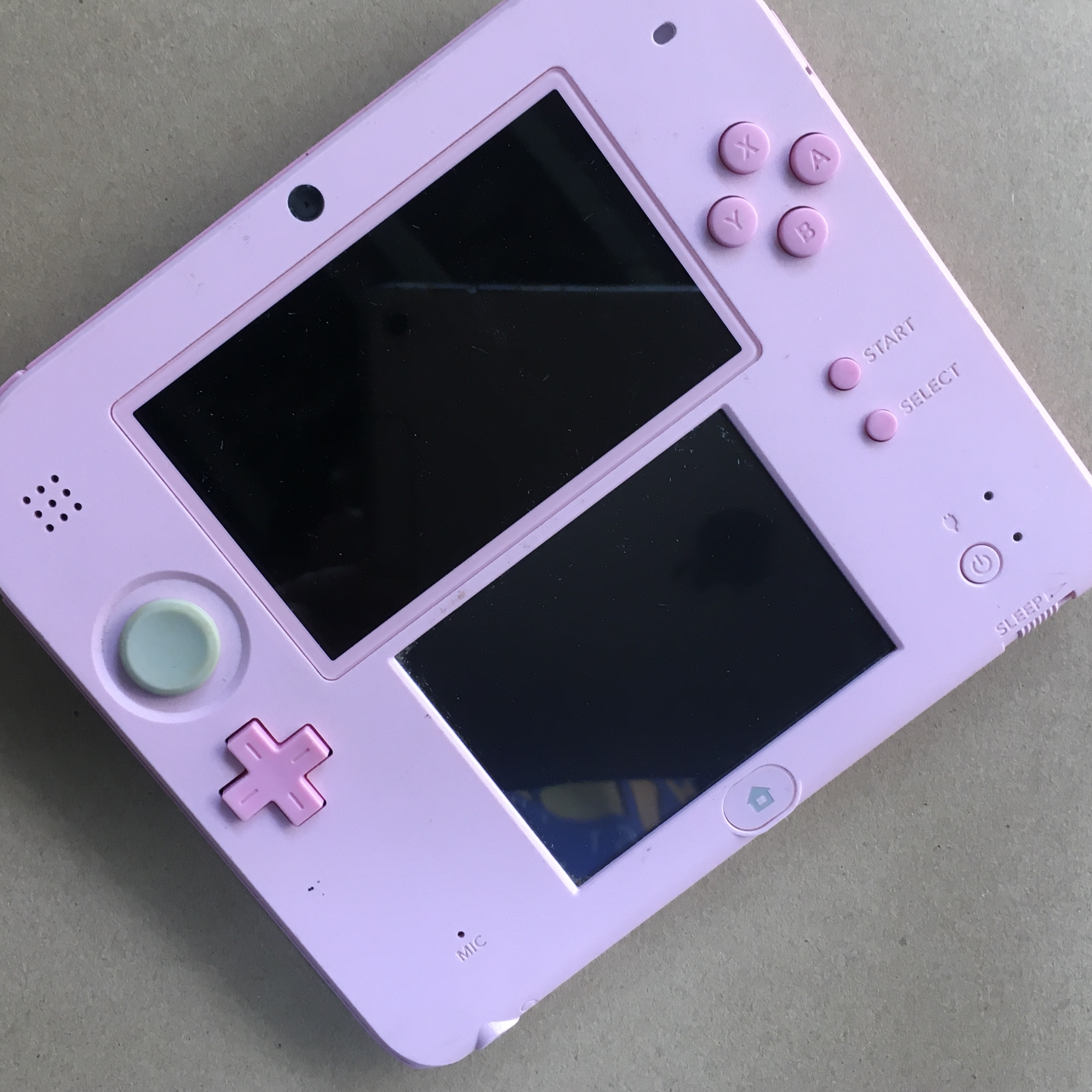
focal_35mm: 39
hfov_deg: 42.8
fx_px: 1392
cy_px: 518
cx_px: 519
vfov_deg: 42.8
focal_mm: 4.15
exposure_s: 1/33
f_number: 2.2
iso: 64
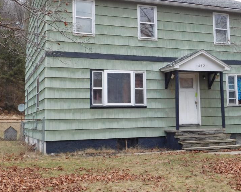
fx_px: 357
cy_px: 79
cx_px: 141
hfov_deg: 37.2
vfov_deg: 30.2
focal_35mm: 50
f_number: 3.5
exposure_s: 1/60
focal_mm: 6.3
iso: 125
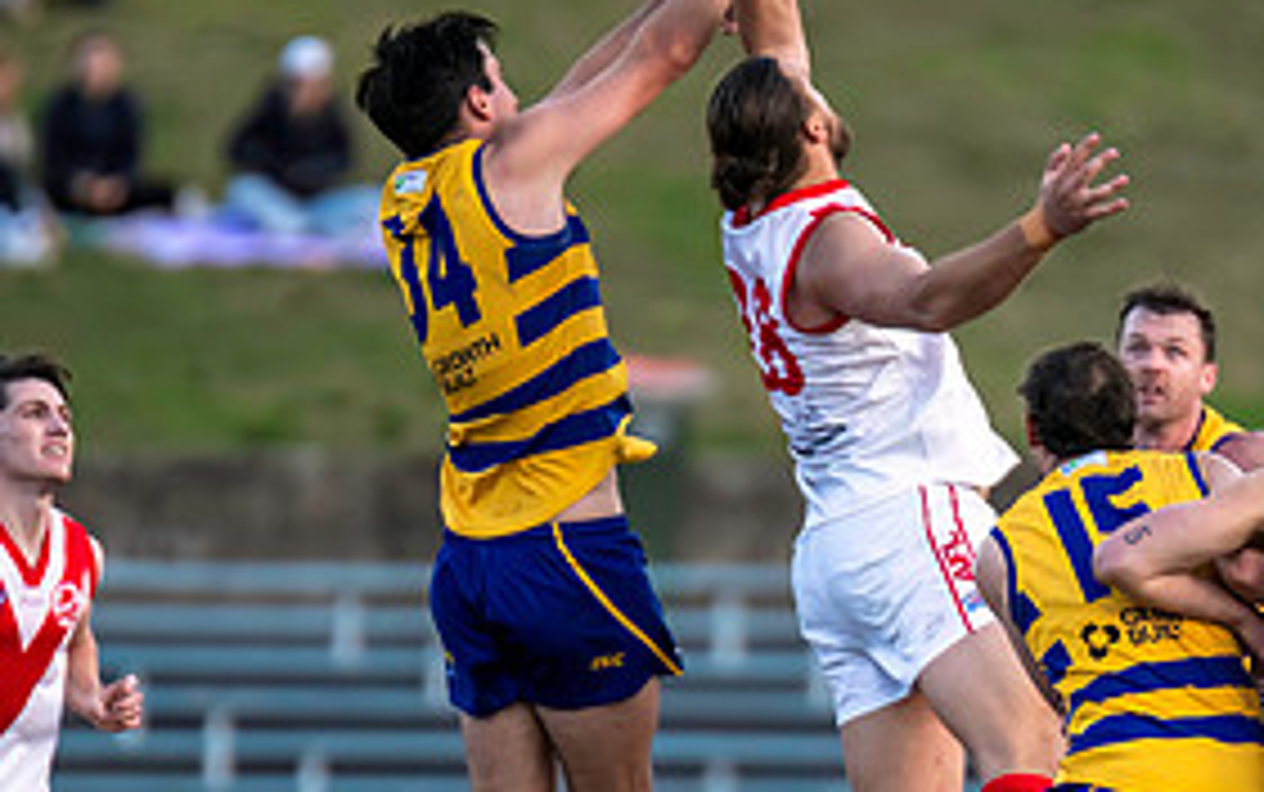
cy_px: 865
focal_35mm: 1053
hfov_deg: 2.0
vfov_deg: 1.2
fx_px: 36296
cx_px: 869
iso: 1400
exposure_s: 1/1600
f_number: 4
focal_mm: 420
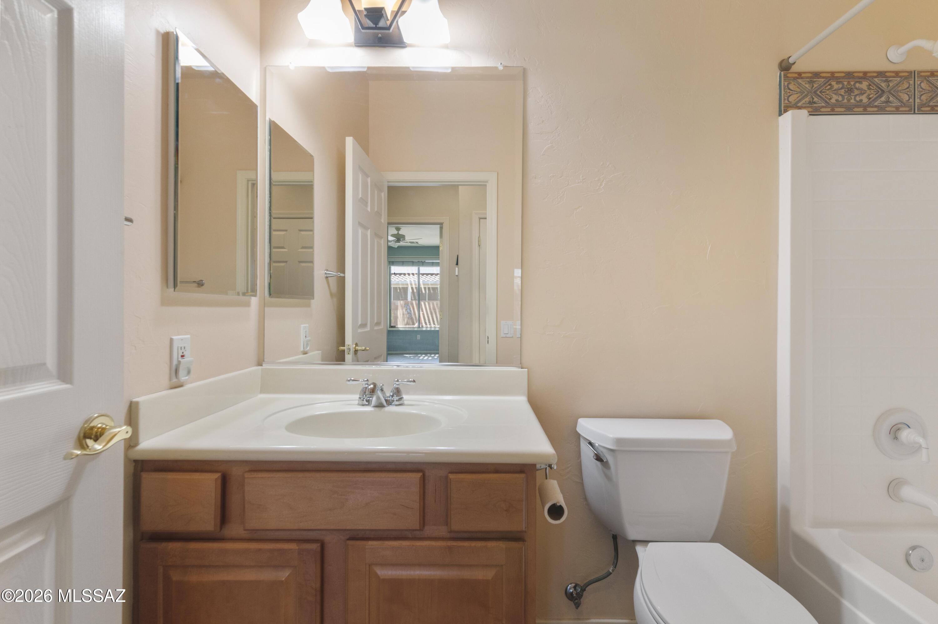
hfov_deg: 96.8
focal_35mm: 16
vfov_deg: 73.7
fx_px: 417
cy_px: 312
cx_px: 469
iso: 1250
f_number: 13
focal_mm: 16
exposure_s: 1/3
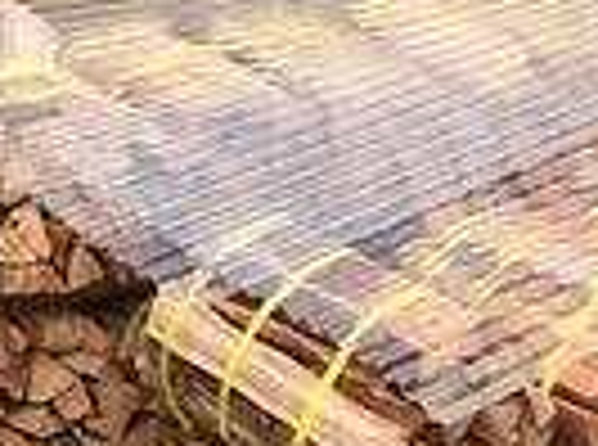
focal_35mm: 140
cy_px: 270
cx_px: 540
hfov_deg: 14.0
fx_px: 2412
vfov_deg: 10.5
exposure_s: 1/390
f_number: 2.2
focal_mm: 4.15
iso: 25
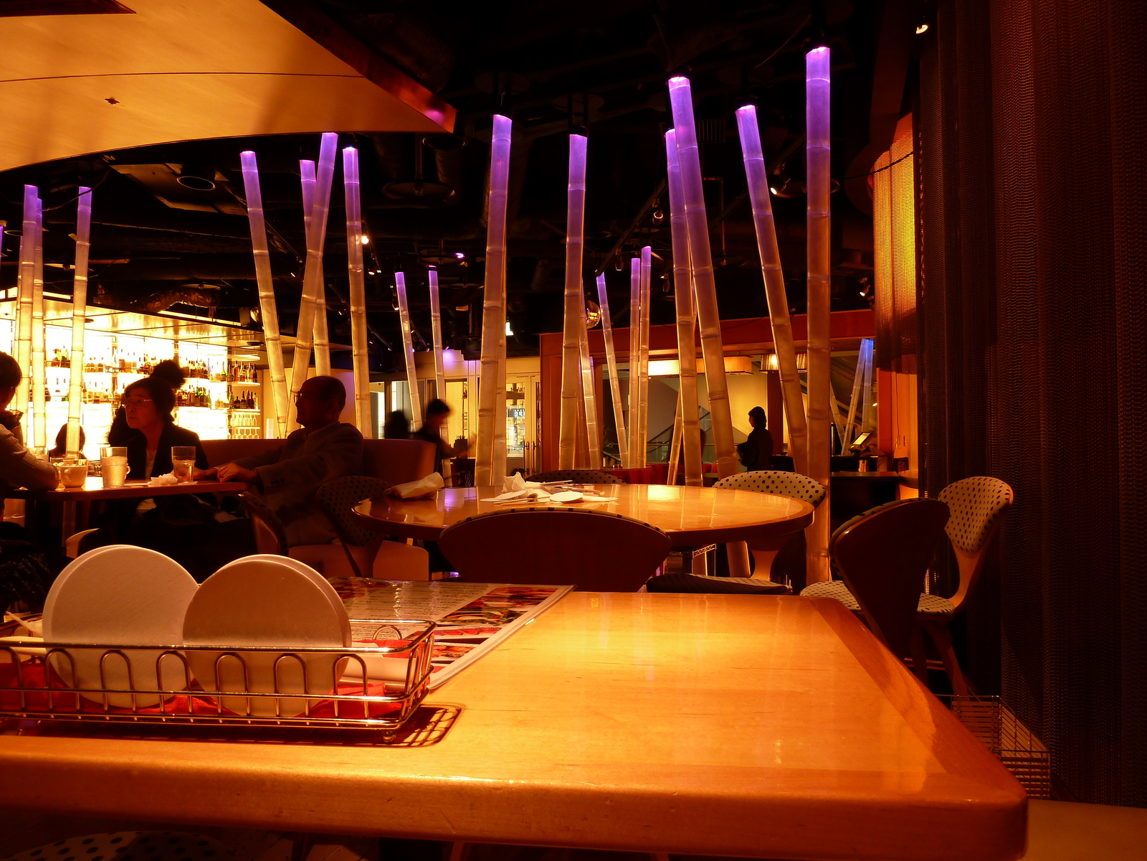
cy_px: 430
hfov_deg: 69.4
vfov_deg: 54.9
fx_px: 828
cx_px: 574
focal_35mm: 25
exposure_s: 1/6
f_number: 3.3
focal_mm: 4.1
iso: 80
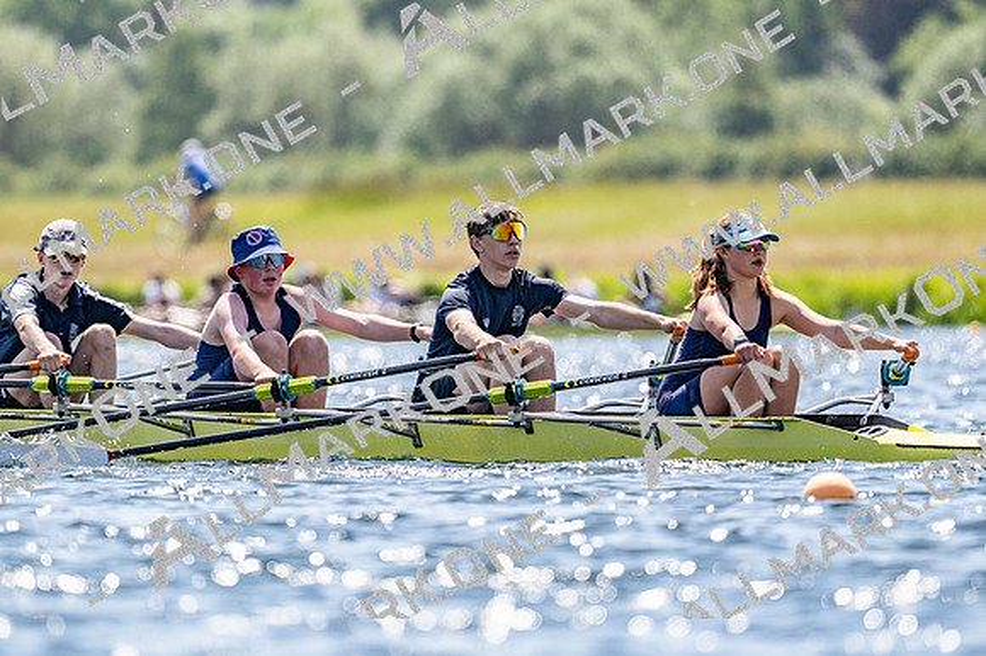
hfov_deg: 3.4
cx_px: 493
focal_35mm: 600
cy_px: 328
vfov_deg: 2.3
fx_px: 16423
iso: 250
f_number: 4.5
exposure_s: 1/2500
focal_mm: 400
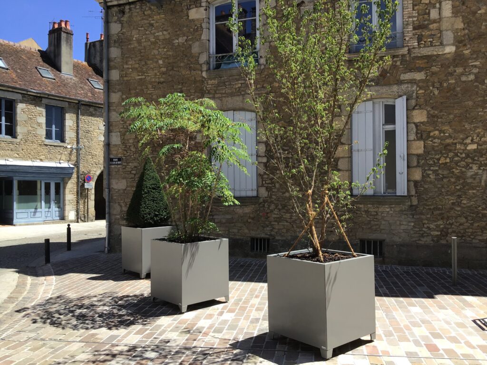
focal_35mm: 31
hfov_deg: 58.4
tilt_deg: -0.5
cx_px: 244
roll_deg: +0.4
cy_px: 182
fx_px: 436
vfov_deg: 45.4
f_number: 2.4
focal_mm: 3.3
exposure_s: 1/604
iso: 25
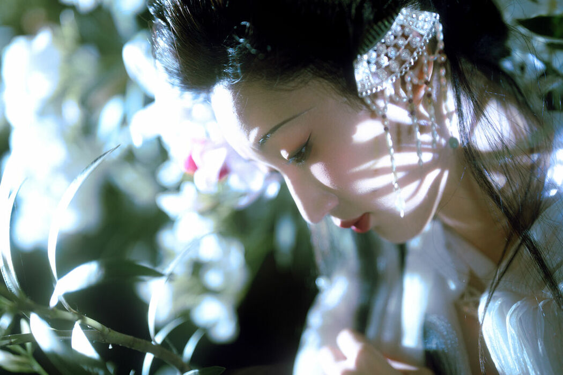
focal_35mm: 85
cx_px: 282
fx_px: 1329
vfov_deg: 16.1
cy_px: 188
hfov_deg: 23.9
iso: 640
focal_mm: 85
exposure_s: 1/200
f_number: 1.4
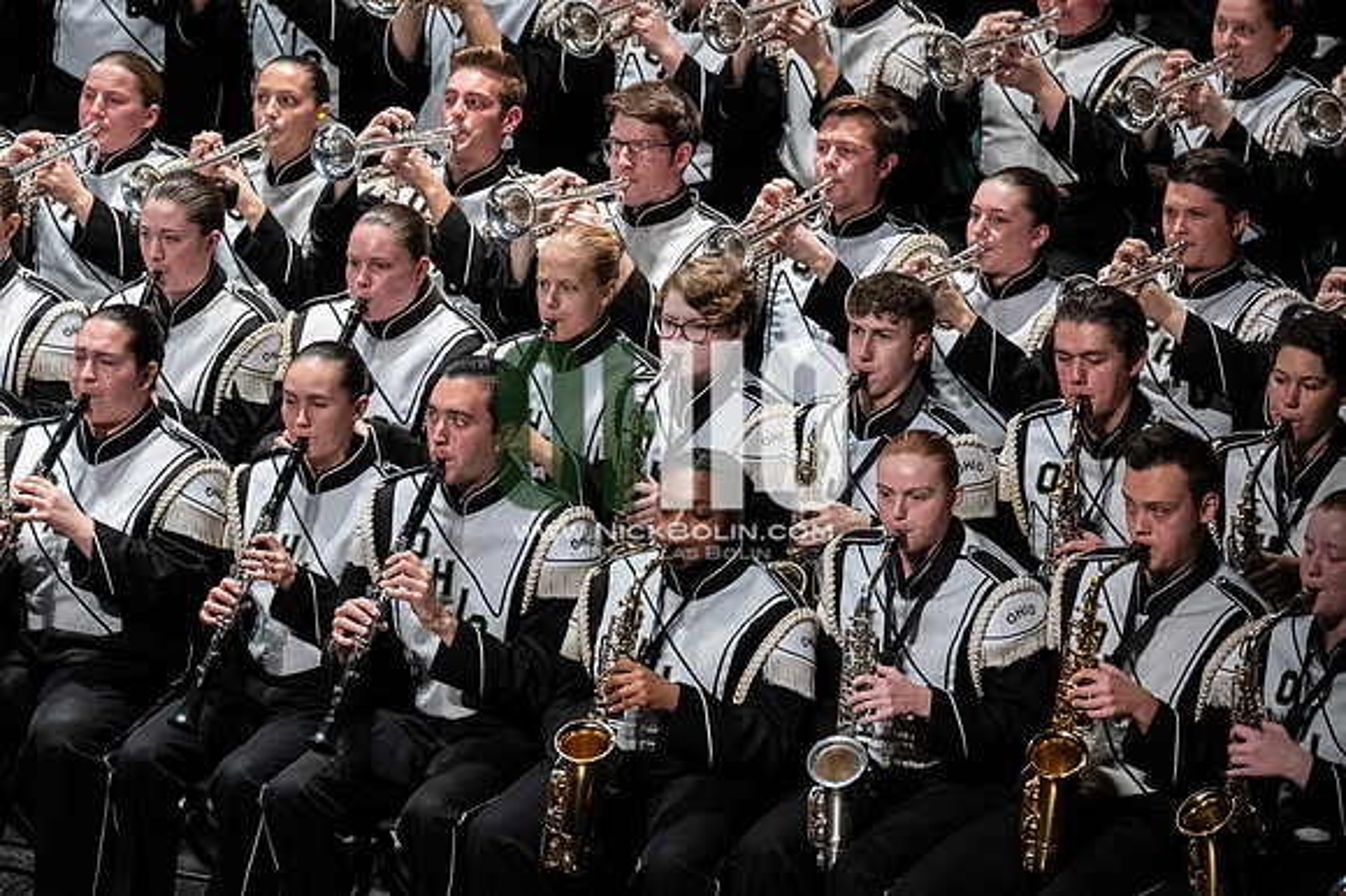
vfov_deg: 4.6
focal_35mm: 300
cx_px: 673
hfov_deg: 6.9
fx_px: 11210
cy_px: 448
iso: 4000
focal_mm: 200
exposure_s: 1/500
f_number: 4
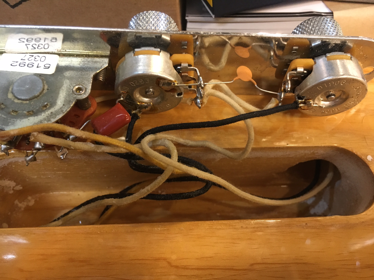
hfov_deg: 61.7
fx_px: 313
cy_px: 140
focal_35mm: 29
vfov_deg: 48.2
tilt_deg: -59.4
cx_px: 187
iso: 250
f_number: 2.2
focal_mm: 4.15
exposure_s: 1/33
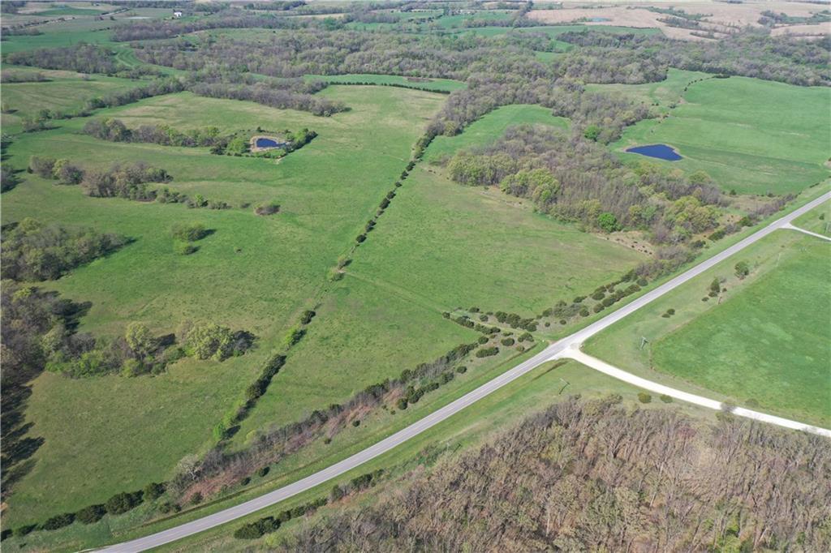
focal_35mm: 28
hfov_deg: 65.5
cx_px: 416
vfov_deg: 46.4
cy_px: 276
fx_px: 646
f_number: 2.8
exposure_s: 1/1250
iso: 100
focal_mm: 10.26
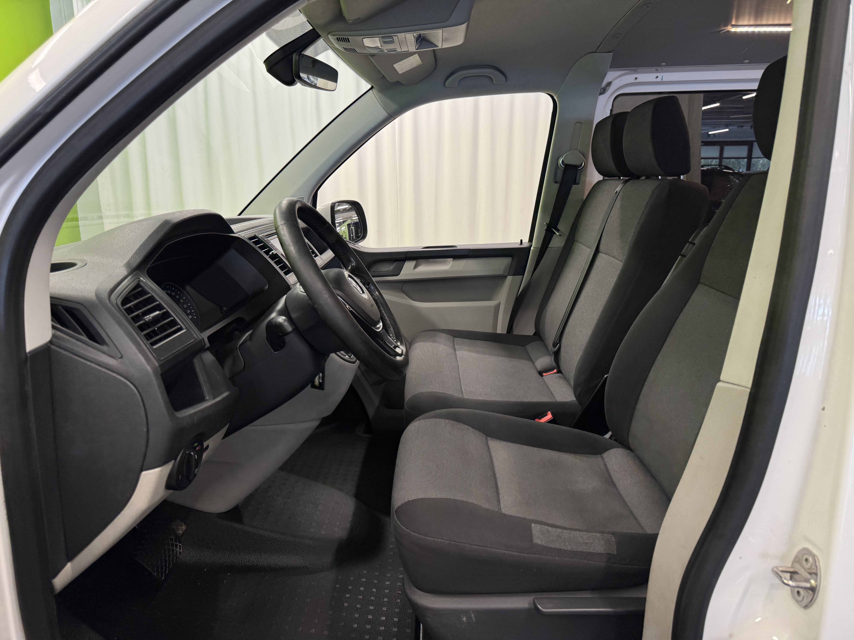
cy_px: 320
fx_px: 592
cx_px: 427
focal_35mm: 24
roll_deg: -0.5
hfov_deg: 71.6
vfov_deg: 56.8
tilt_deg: -12.1
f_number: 1.78
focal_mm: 6.76
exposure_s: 1/100
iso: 80
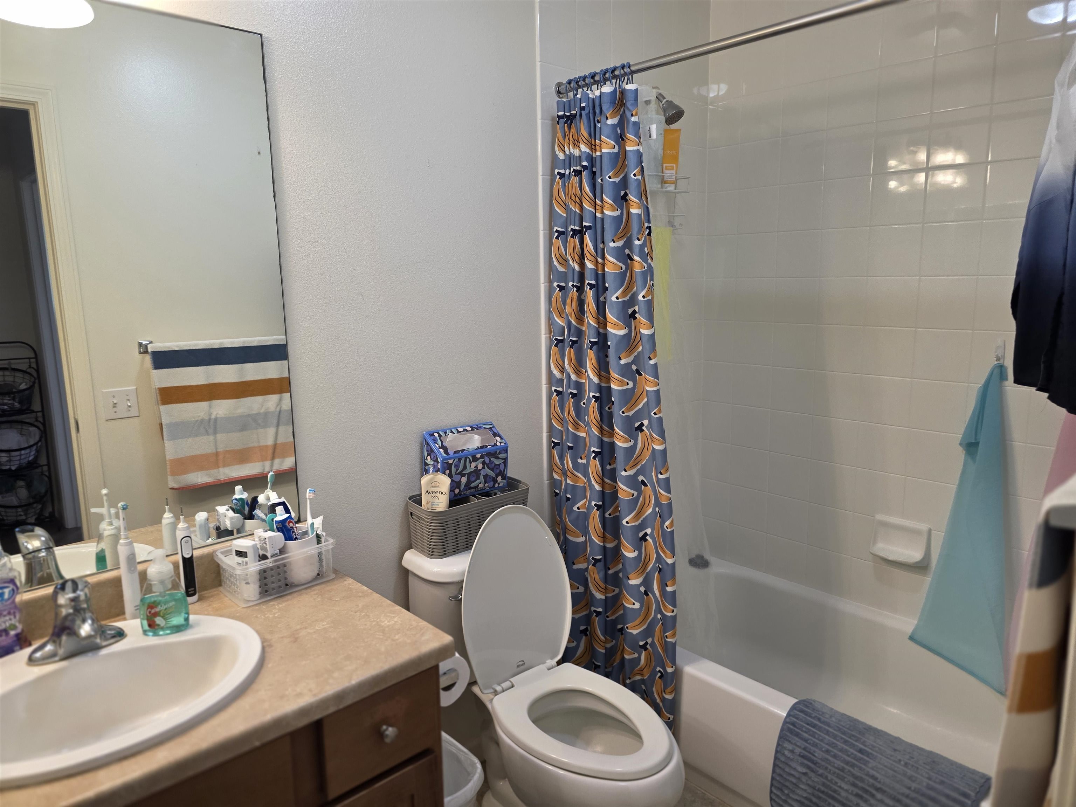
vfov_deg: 58.9
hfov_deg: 73.9
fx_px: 715
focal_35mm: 23
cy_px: 404
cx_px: 538
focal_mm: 6.3
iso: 200
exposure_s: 1/120
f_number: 1.7
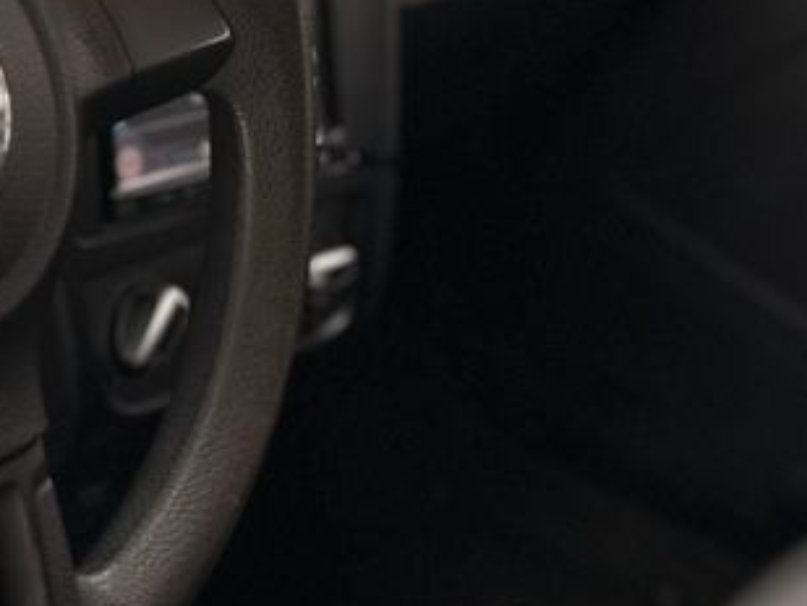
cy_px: 10
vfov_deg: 22.5
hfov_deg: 29.1
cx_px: 37
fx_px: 1469
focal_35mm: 63
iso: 80
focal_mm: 6.86
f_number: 1.78
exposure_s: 1/406
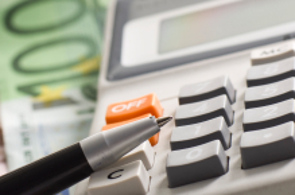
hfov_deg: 8.3
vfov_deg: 5.5
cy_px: 93
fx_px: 2028
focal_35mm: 248
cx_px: 70
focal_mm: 85
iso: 100
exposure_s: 1/200
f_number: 9
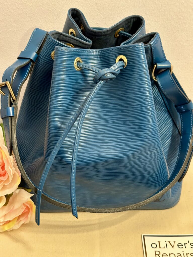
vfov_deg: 39.7
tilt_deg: -36.4
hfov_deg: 30.3
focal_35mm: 48
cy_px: 128
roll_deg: -1.2
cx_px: 96
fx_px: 357
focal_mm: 6.86
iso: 250
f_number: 1.78
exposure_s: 1/50
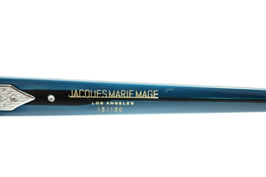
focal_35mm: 60
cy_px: 80
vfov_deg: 22.6
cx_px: 131
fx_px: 443
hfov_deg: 33.4
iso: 320
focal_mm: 50
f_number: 2.8
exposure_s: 1/50
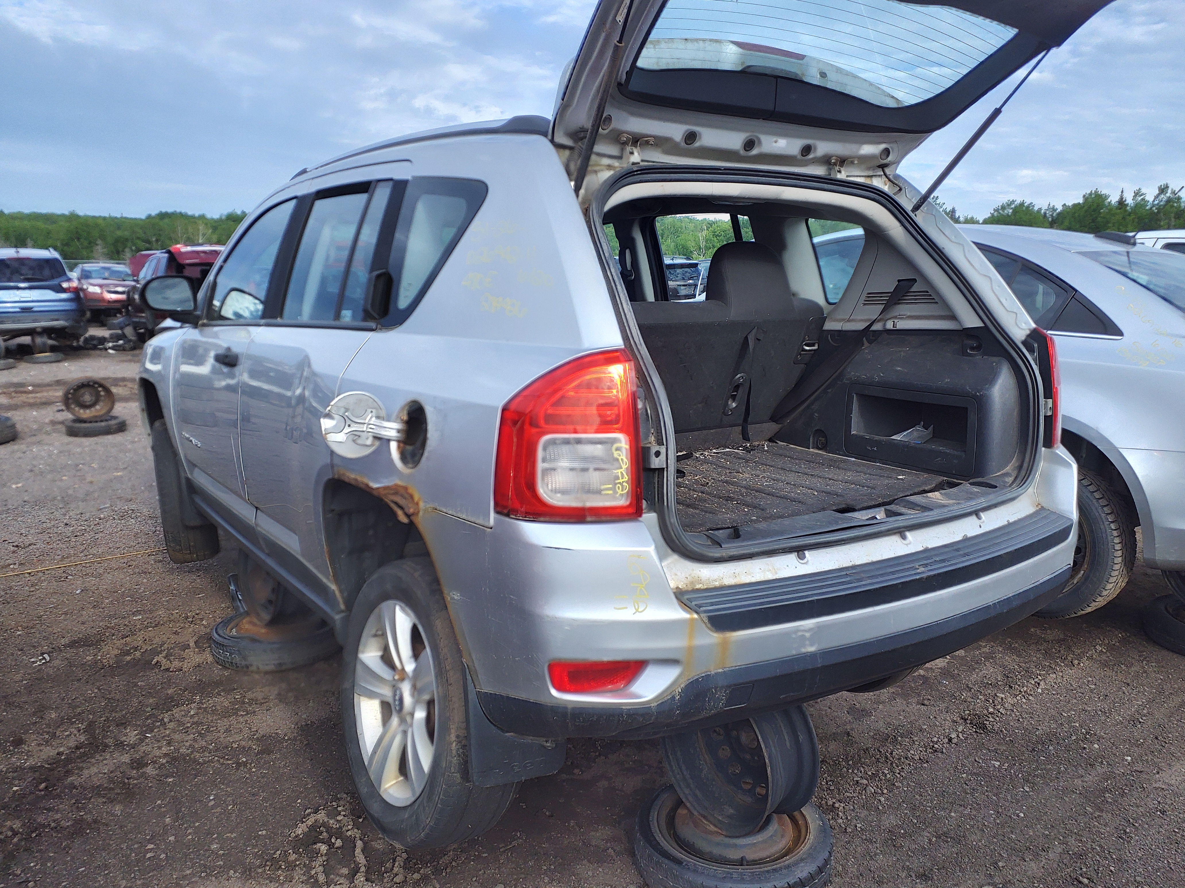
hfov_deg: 67.3
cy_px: 444
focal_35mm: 26
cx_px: 592
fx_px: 890
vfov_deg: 53.1
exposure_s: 1/313
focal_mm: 3.58
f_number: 1.9
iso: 40
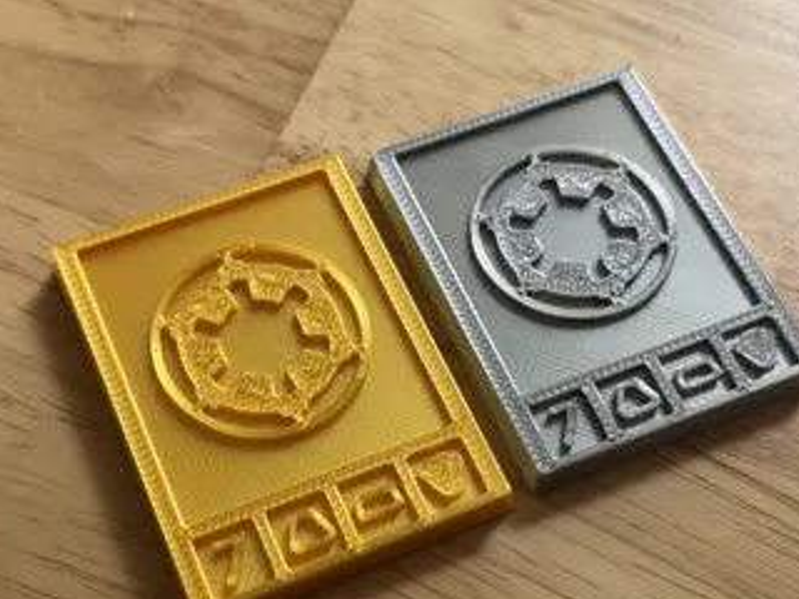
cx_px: 397
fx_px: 1385
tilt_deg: -59.1
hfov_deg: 32.2
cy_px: 327
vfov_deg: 24.4
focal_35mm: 60
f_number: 1.78
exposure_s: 1/98
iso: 100
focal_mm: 6.76
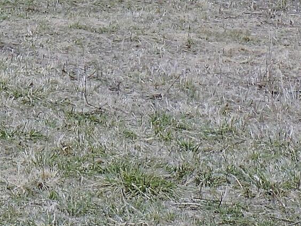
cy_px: -264
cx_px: -46
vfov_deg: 5.4
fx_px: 2321
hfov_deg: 7.4
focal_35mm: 267
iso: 100
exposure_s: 1/500
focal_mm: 8.9
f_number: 3.6
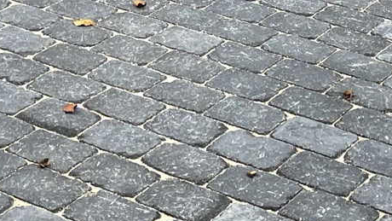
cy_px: -369
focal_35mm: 126
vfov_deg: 8.5
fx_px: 1310
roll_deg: -0.1
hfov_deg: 16.9
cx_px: 316
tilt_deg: -5.8
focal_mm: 4.2
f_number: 1.6
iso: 64
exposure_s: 1/121
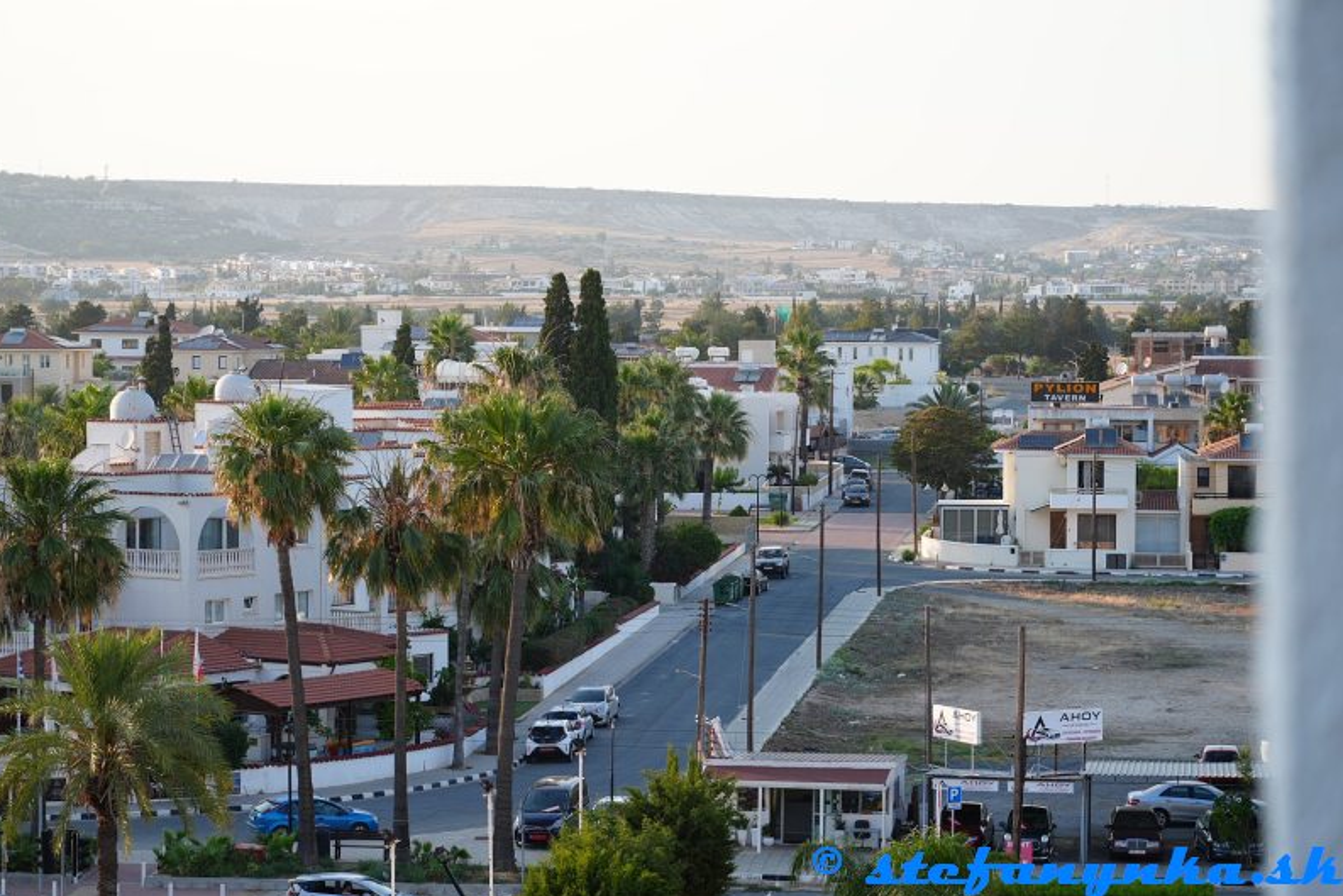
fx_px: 3955
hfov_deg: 19.3
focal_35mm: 106
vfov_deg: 12.9
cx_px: 667
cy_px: 450
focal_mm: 105
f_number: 5
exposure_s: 1/160
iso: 100
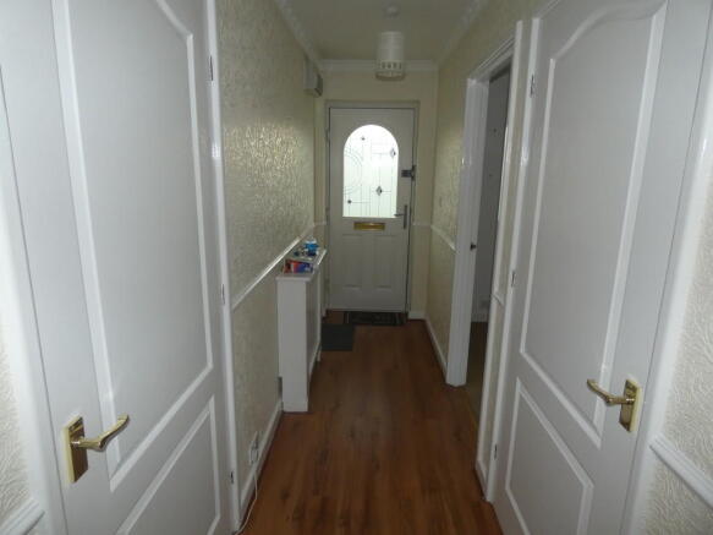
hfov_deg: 81.8
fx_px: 412
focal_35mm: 20
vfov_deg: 66.0
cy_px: 268
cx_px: 356
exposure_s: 1/60
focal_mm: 3.6
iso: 320
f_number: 2.8
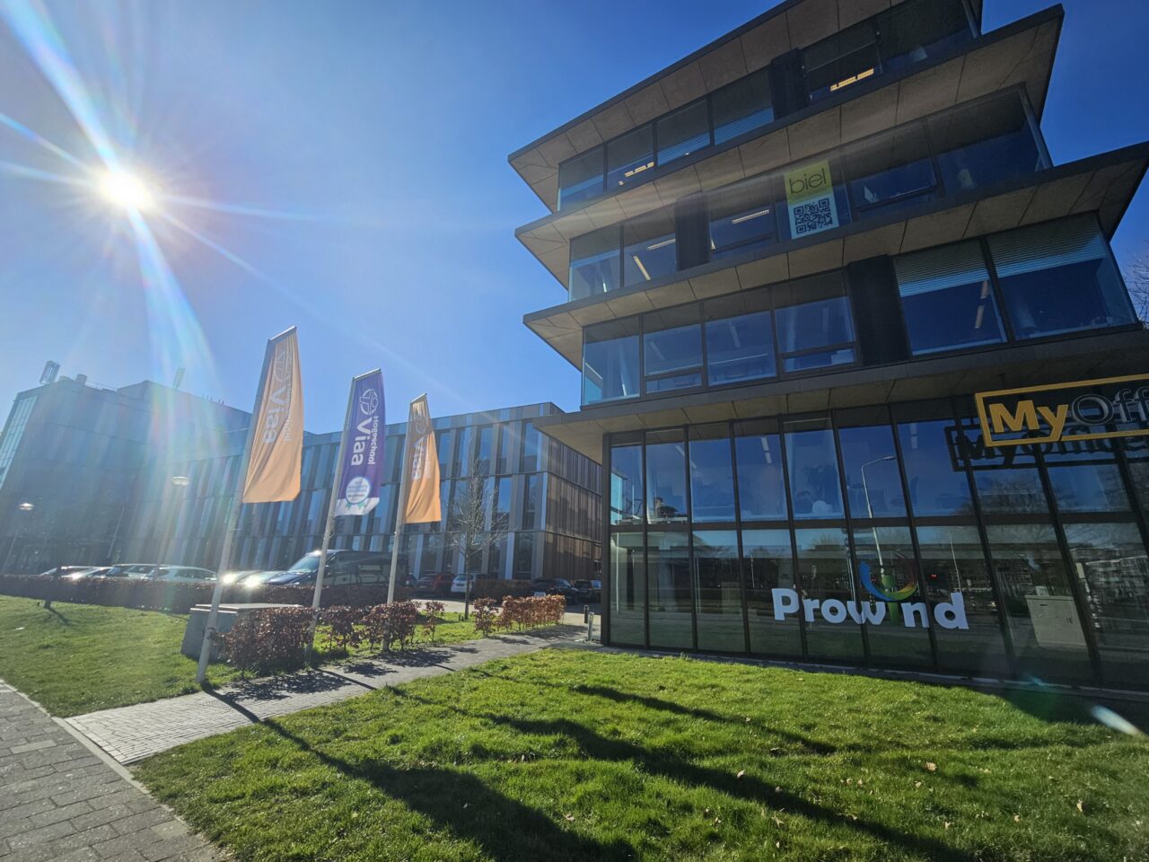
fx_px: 432
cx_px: 574
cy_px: 431
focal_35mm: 13
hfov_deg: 106.2
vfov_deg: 89.9
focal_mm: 2.2
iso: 50
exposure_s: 1/3092
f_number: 2.2
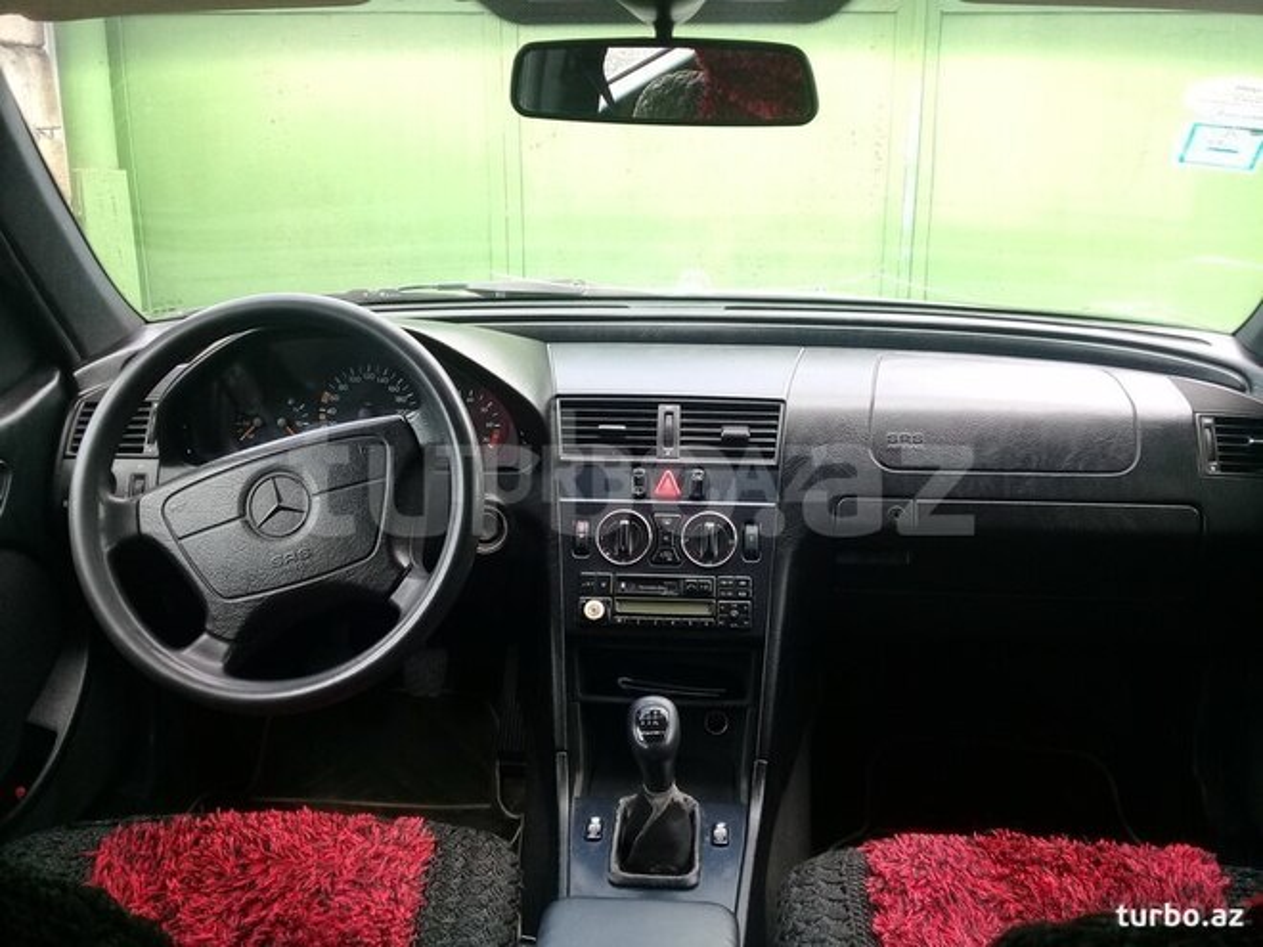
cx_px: 632
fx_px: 1131
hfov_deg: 58.4
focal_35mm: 31
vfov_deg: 45.4
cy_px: 474
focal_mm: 3.3
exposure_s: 1/50
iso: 64
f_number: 2.2
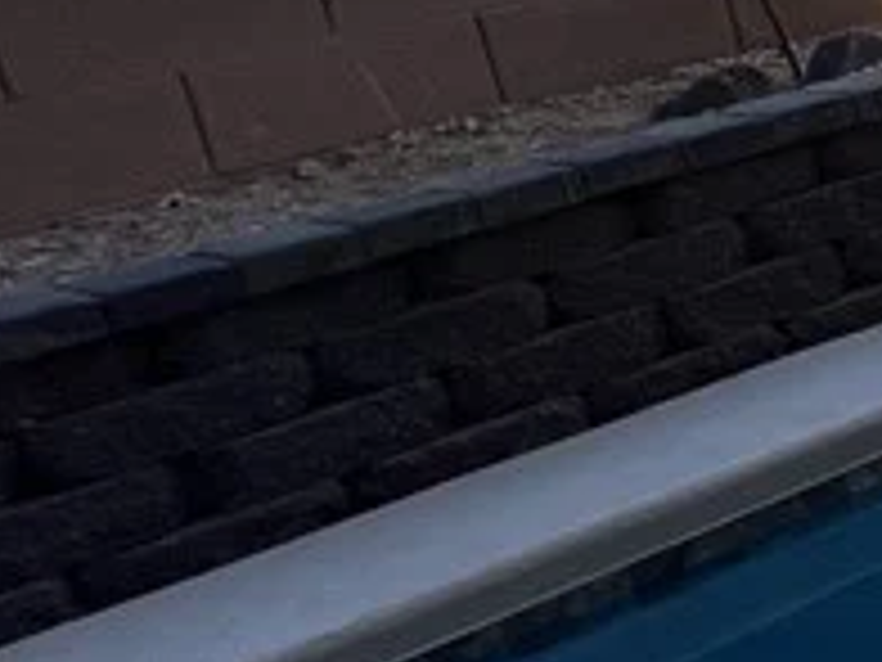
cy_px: -50
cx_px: 2286
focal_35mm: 68
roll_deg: +7.3
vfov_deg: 20.7
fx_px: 1733
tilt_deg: -11.4
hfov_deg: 13.8
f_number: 1.8
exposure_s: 1/447
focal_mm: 1.57
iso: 32
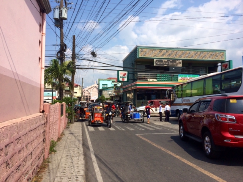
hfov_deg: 60.0
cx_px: 122
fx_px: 211
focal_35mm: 30
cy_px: 91
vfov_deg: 46.8
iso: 40
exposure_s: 1/2933
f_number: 2.2
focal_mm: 4.12
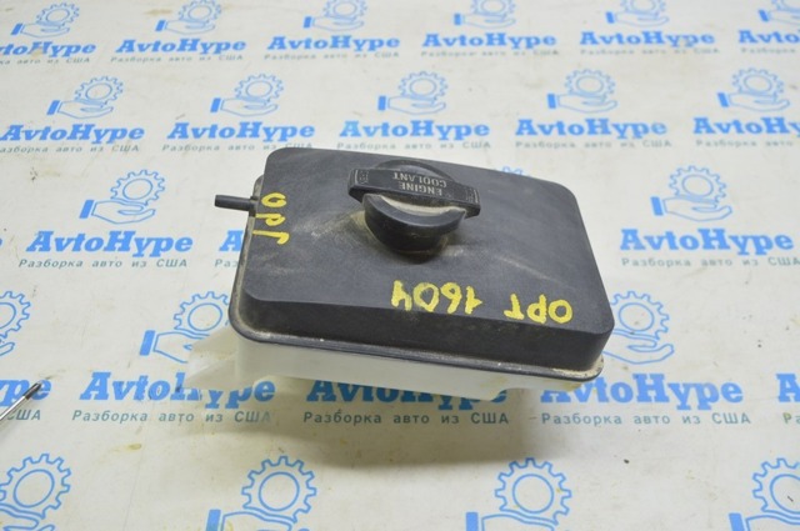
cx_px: 400
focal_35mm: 33
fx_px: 732
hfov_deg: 57.3
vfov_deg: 39.9
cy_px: 266
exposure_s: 1/20
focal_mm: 22
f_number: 5.6
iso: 400
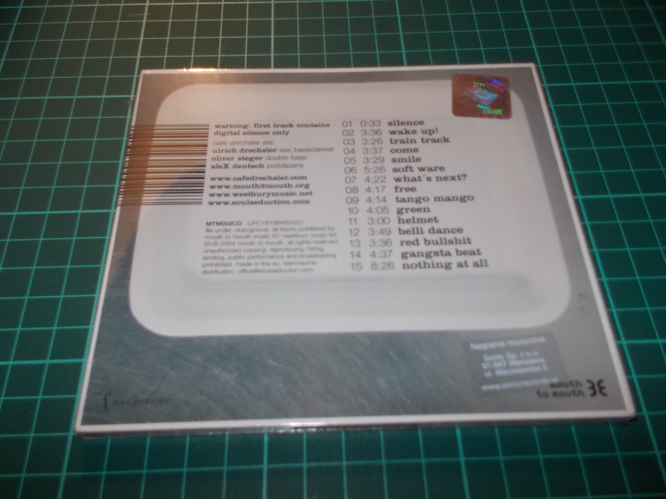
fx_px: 558
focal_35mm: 29
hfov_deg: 61.7
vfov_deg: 48.2
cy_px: 250
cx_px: 333
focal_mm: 4.1
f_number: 3.3
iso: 200
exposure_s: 1/30
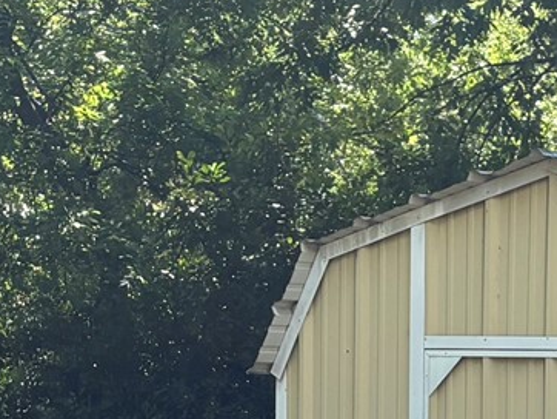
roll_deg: -0.5
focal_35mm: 147
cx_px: 502
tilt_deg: -1.4
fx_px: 2367
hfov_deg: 13.3
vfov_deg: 10.0
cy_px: 422
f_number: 1.6
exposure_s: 1/635
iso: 50
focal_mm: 5.96
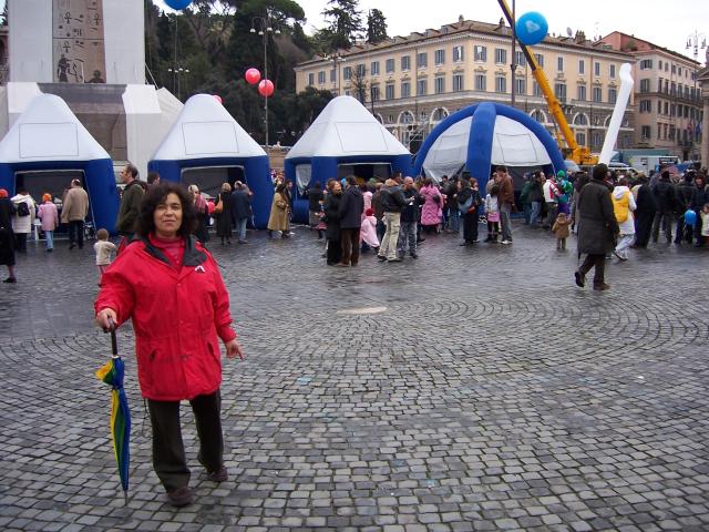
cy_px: 266
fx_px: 737
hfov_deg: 51.4
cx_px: 354
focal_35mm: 36
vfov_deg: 39.7
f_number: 3
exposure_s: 1/125
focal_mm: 6
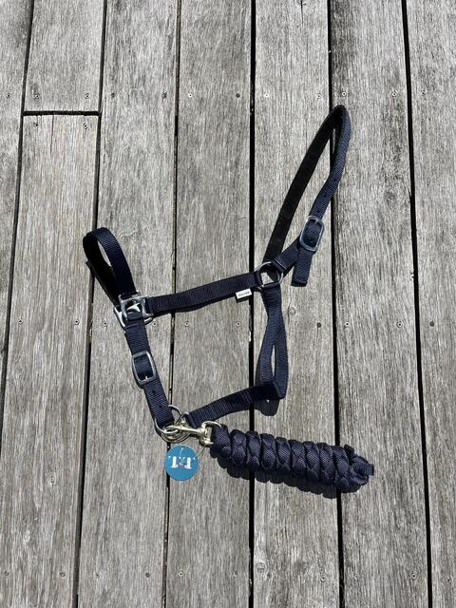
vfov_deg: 67.3
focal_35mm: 26
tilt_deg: -81.9
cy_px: 304
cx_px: 228
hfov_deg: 53.1
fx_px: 457
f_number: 1.6
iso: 50
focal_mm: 5.1
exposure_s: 1/5848
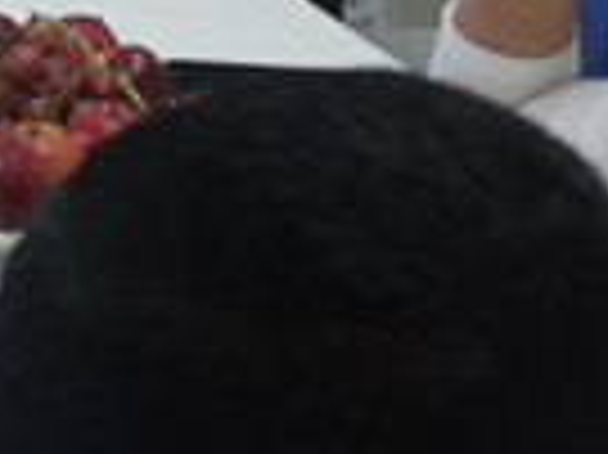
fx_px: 3668
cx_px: -509
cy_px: -481
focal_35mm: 209
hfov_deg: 9.0
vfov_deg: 6.8
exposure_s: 1/30
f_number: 4.6
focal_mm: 22
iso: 400
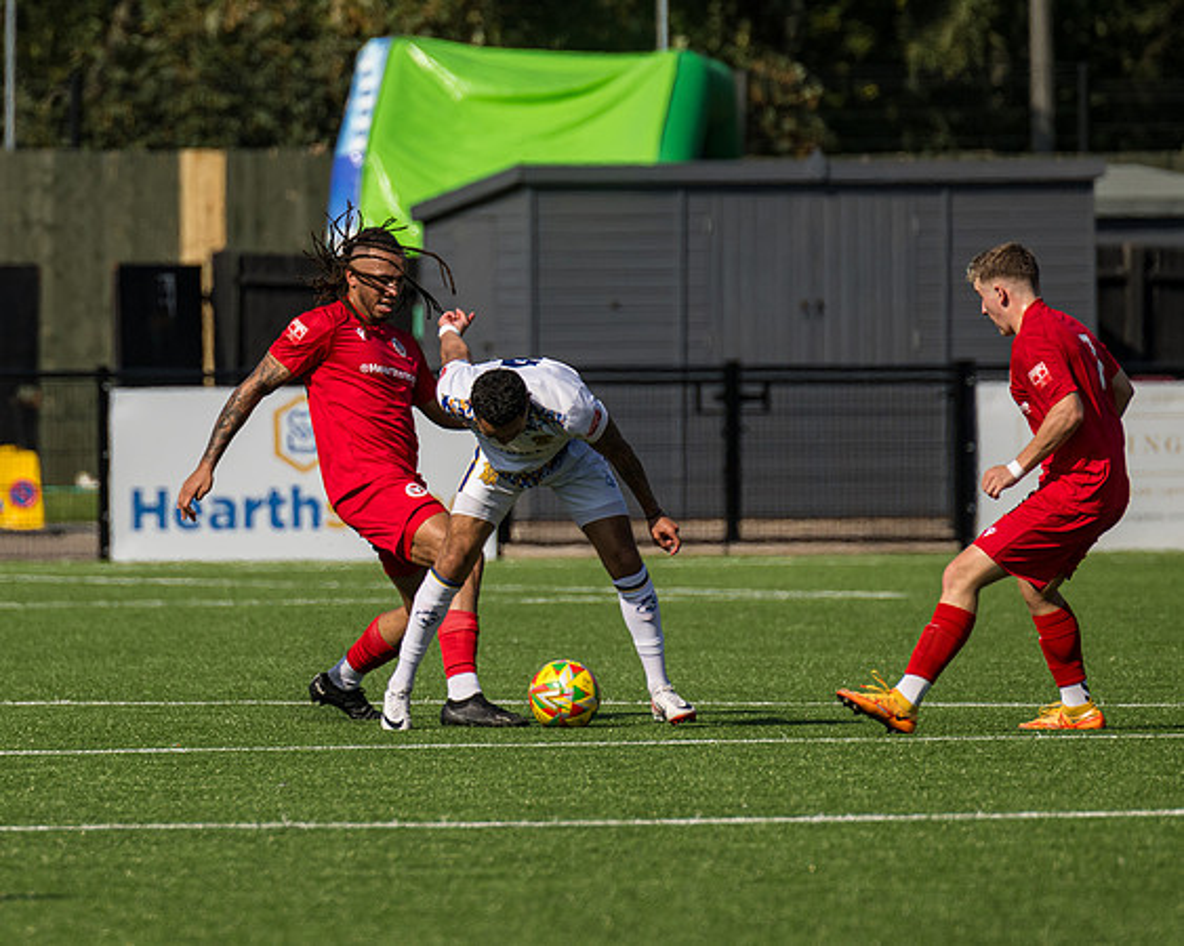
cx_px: 167
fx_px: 19692
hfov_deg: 3.4
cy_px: 376
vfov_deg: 2.8
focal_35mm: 562
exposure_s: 1/3200
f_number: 4.5
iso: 200
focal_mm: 280
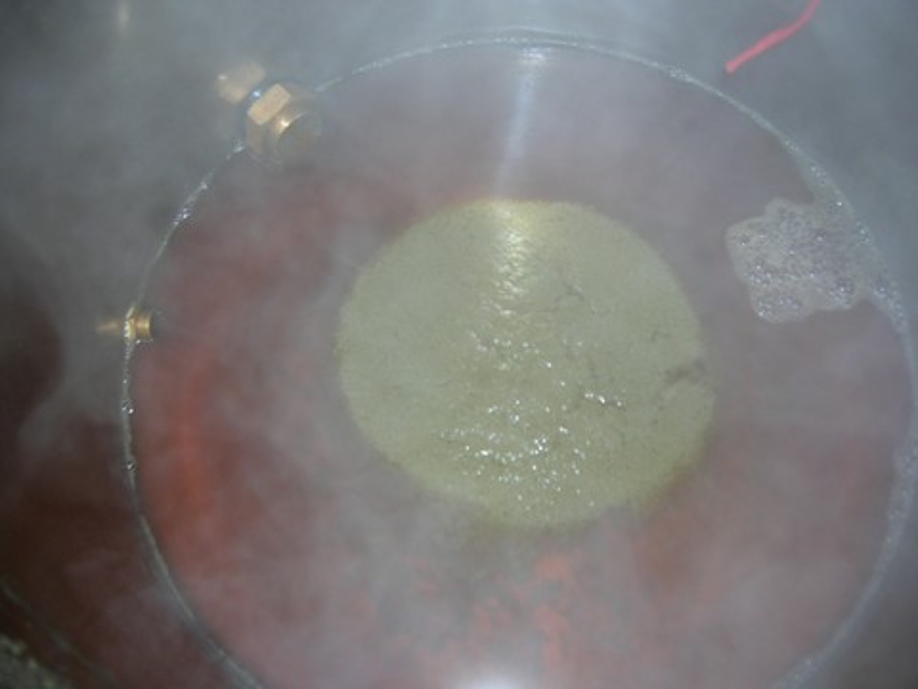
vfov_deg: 41.8
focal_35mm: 34
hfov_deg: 54.0
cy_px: 344
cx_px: 459
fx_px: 902
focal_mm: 5.7
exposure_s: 1/60.1
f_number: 2.9
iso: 50
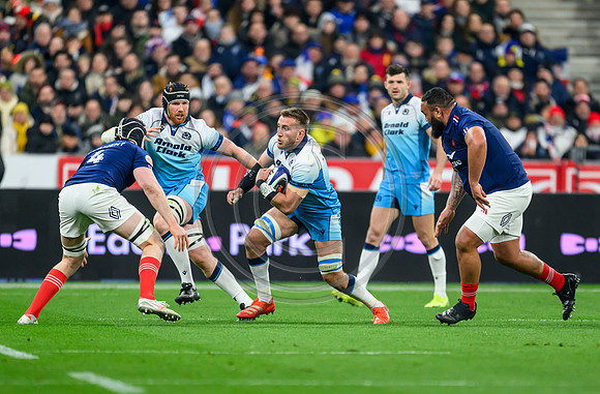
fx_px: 12029
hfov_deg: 2.9
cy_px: 258
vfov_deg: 1.9
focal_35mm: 725
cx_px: 387
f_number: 4
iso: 3200
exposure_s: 1/1250
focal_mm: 560
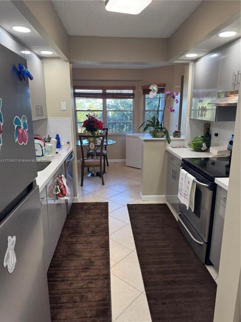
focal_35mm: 24
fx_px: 223
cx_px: 120
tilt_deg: -14.1
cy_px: 161
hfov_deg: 56.8
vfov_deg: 71.6
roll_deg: +1.1
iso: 125
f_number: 1.78
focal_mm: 6.76
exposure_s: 1/120
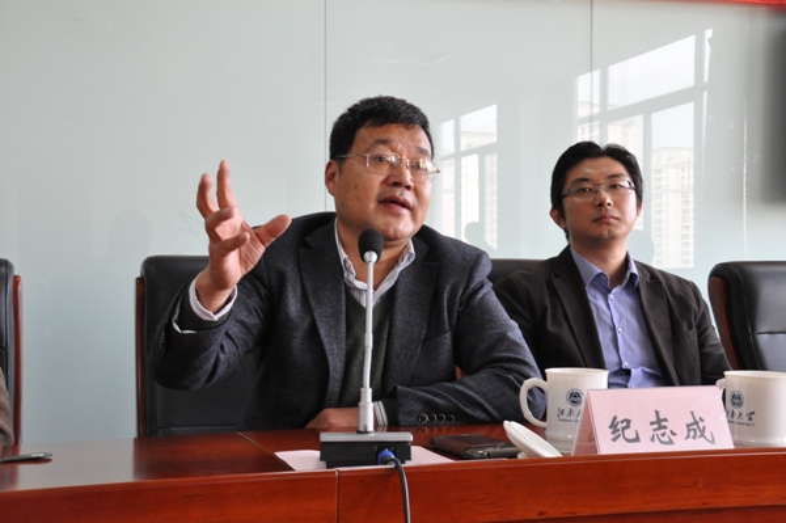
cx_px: 393
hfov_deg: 37.9
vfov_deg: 25.7
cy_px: 262
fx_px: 1145
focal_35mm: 52
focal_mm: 35
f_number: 13
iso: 1600
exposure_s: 1/15
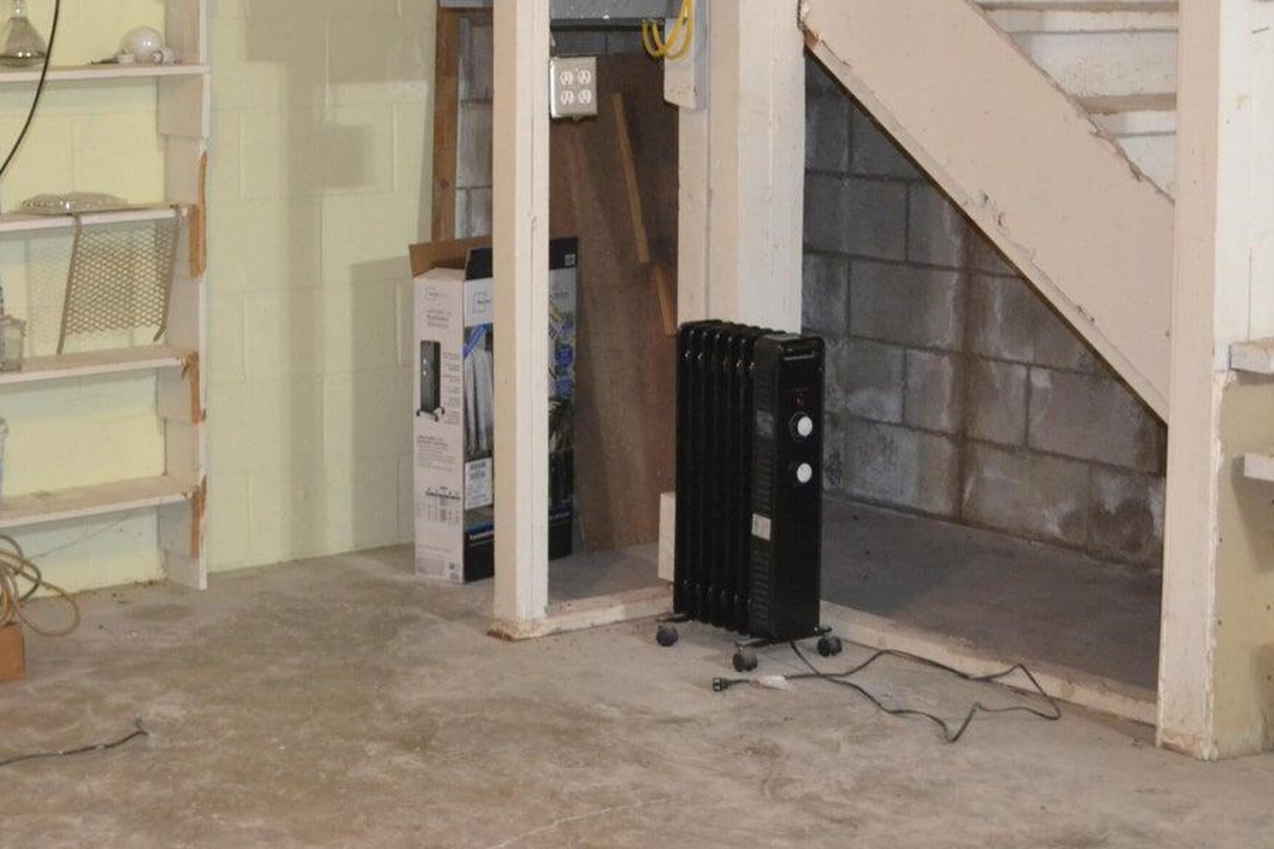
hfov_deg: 24.7
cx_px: 497
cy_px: 203
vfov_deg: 16.6
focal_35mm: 82
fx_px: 2901
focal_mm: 32
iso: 2200
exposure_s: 1/60
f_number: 4.8
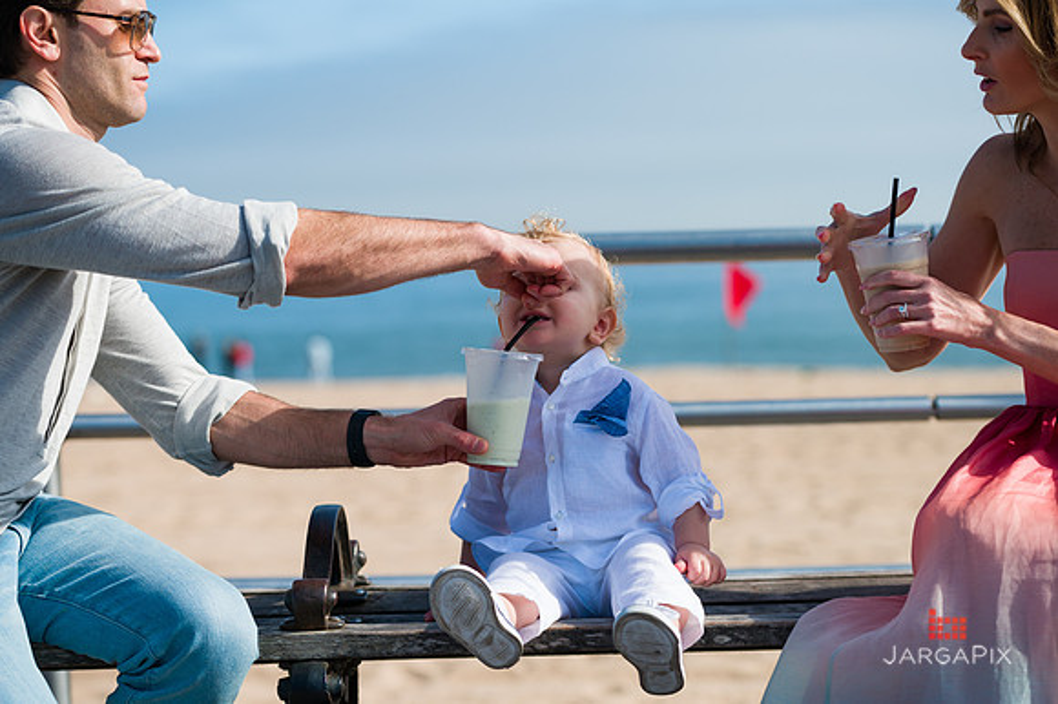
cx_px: 529
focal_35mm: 98
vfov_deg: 13.9
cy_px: 352
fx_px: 2878
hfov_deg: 20.8
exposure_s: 1/2500
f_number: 4
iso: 200
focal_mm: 98
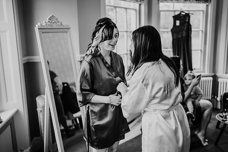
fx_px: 222
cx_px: 114
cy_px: 76
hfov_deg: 54.5
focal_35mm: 35
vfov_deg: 37.8
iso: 100
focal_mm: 35
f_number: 1.8
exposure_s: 1/100
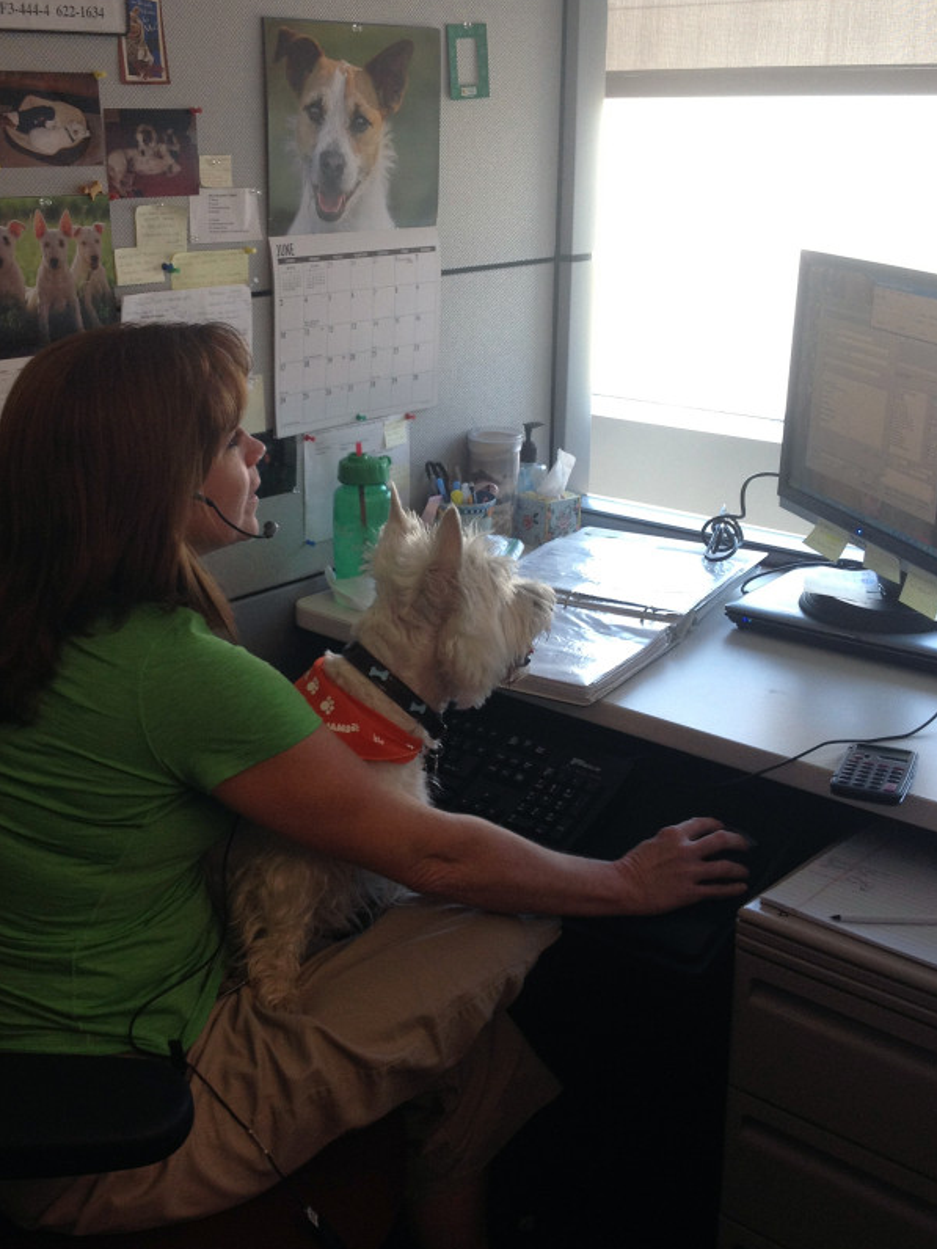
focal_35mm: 45
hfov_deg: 32.1
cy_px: 544
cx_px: 388
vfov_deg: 42.0
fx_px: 1624
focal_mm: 4.28
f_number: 2.4
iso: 80
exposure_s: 1/40
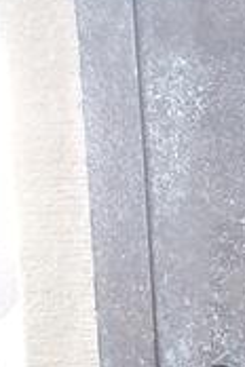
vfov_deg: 13.3
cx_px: 702
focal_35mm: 140
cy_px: 650
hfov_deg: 8.4
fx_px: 1429
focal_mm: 4.3
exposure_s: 1/60
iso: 160
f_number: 2.4
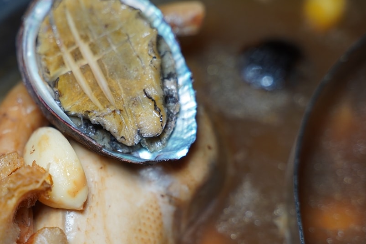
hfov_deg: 18.2
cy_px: 157
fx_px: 1139
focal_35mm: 112
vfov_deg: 12.2
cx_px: 99
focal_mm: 75
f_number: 4
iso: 400
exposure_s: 1/80
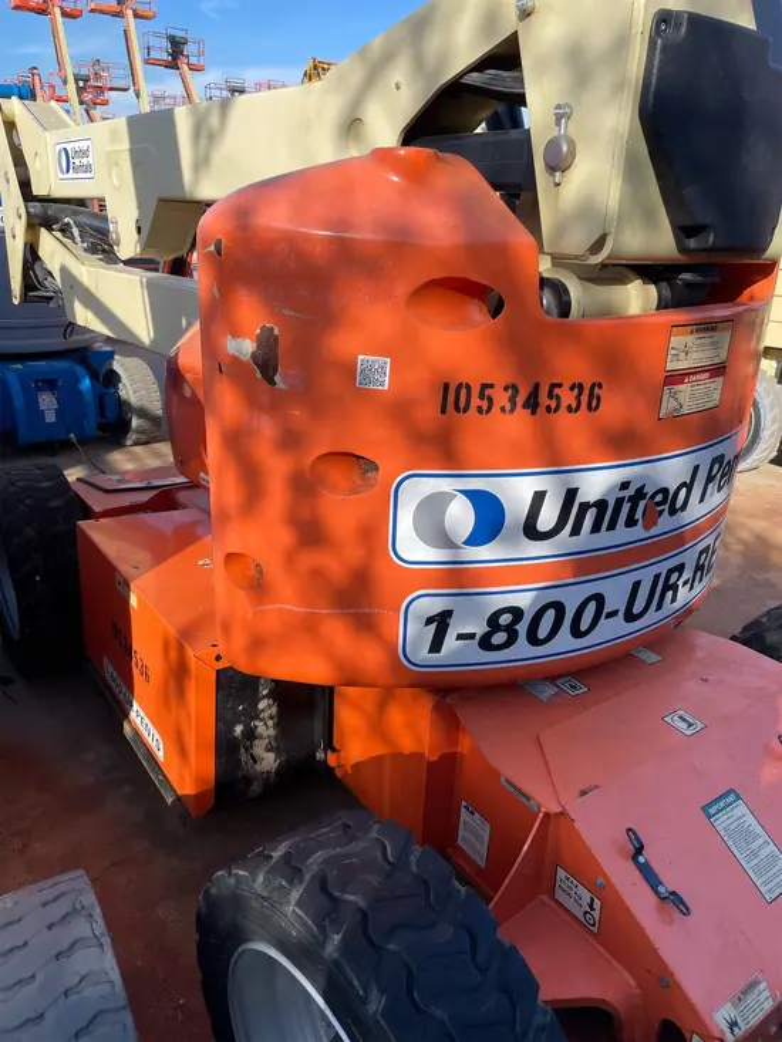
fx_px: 783
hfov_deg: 53.1
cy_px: 521
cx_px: 391
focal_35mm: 26
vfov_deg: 67.3
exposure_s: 1/1511
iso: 32
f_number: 1.6
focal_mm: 4.2
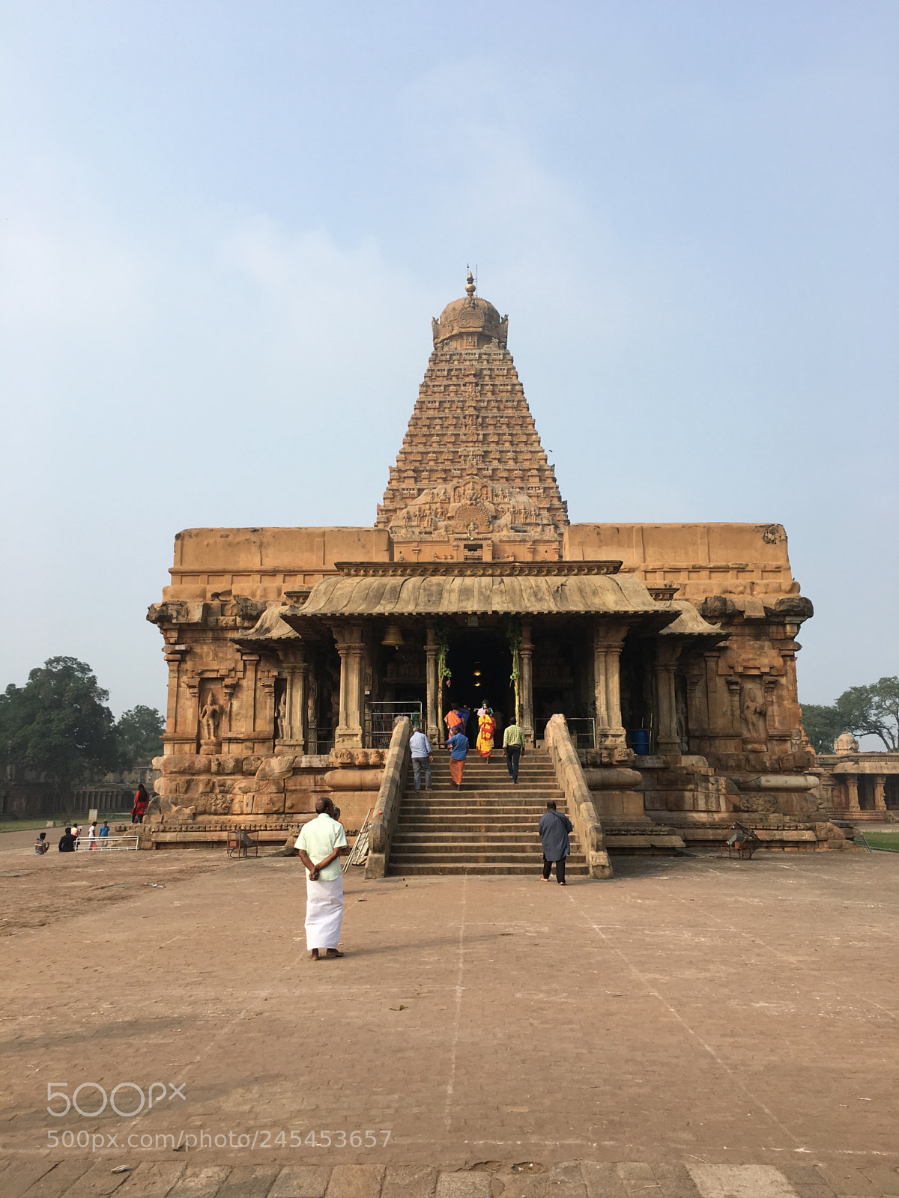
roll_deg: -0.5
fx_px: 1004
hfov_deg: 48.2
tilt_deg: +12.6
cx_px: 450
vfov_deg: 61.7
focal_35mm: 29
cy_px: 599
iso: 25
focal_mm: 4.15
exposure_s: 1/1241
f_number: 2.2
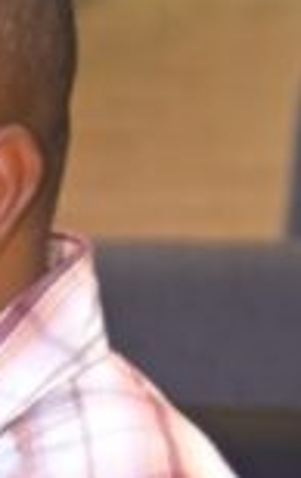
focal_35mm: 439
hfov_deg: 2.9
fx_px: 5730
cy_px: 754
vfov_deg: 4.7
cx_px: -725
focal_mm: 65
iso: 2500
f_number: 4
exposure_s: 1/160
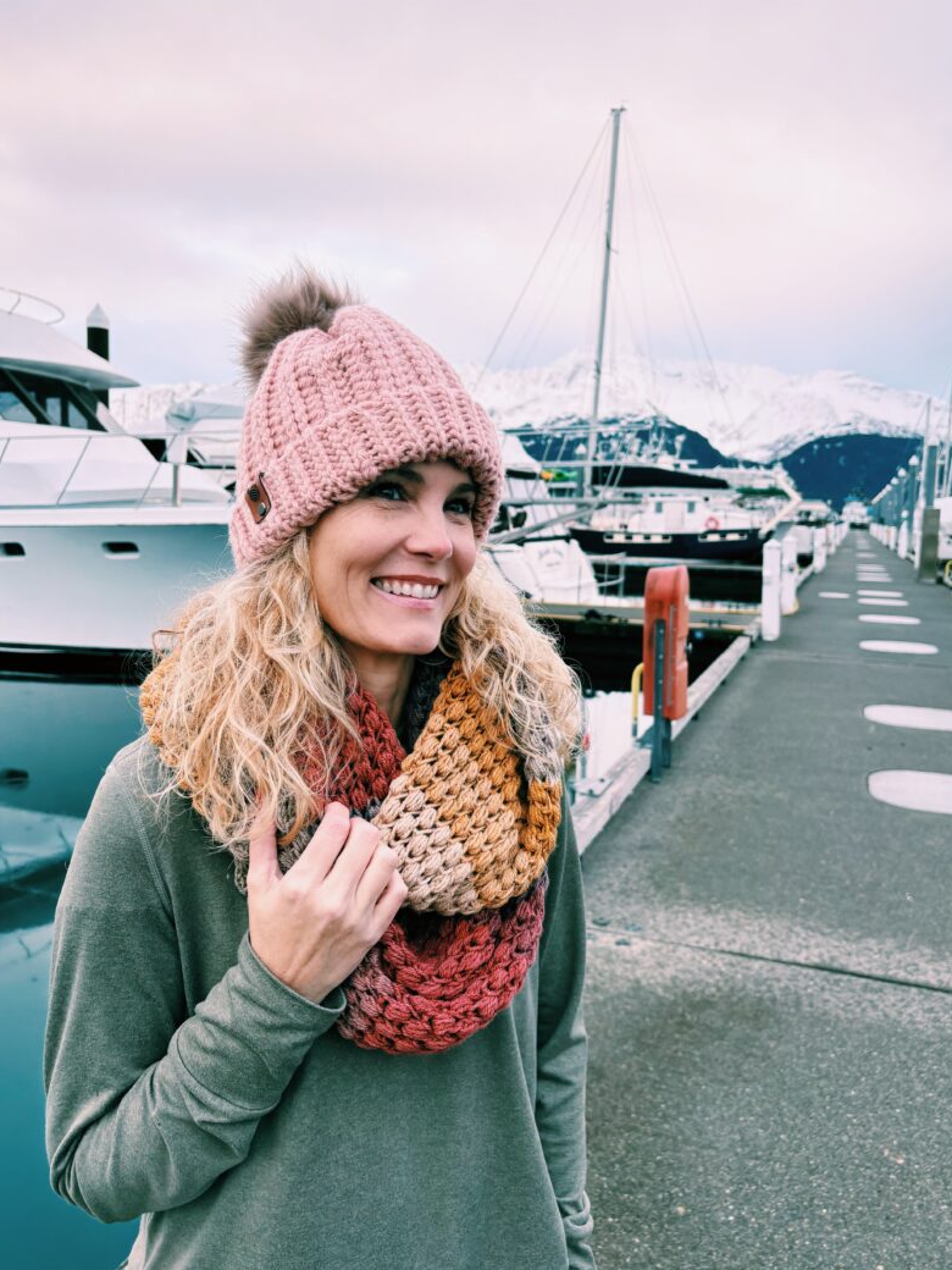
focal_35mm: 27
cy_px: 613
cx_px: 482
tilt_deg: -4.5
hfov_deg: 51.4
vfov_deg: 65.3
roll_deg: -1.3
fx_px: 990
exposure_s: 1/359
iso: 50
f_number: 1.6
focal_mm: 5.96
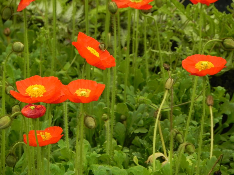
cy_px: 88
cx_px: 117
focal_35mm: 377
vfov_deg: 3.9
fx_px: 2548
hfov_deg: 5.3
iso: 160
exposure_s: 1/320
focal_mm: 67.2
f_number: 5
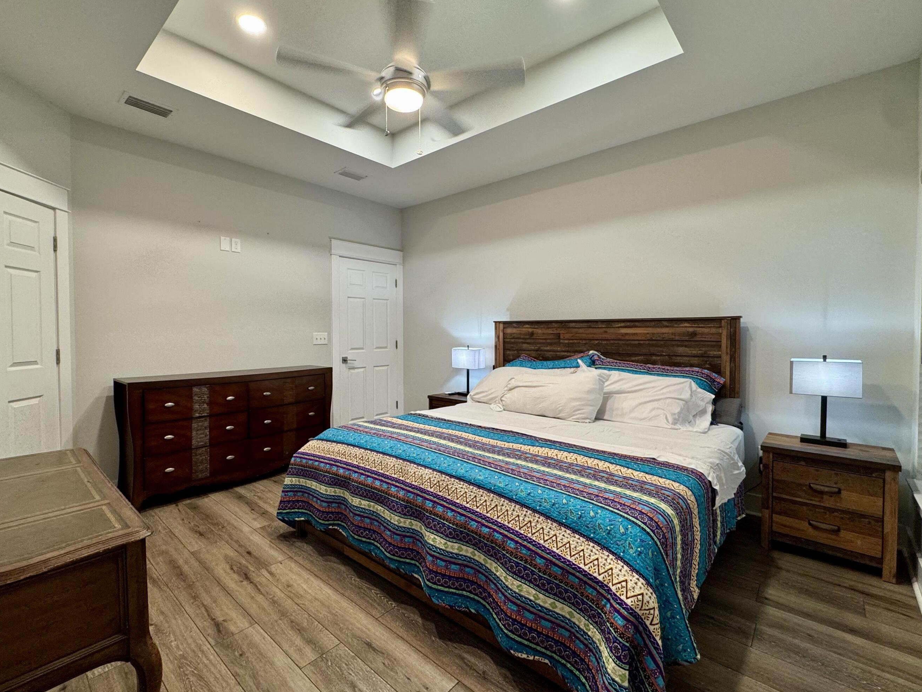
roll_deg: -0.1
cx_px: 439
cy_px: 342
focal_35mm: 16
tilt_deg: -2.0
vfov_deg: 78.1
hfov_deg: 94.4
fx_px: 426
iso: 160
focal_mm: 2.22
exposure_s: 1/60
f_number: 2.2
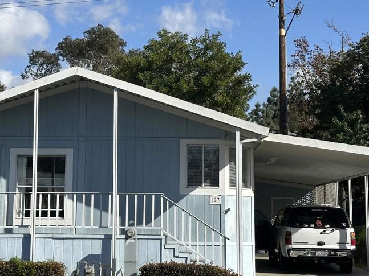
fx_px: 810
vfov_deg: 19.4
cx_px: 139
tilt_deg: +7.9
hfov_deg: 25.6
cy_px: 115
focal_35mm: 76
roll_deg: -0.9
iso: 64
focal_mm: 6.86
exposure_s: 1/4566
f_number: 1.78
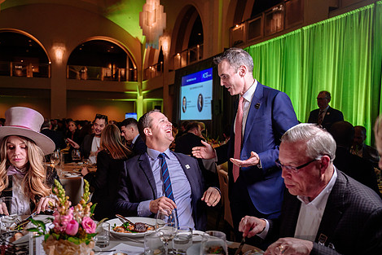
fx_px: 393
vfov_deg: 35.9
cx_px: 174
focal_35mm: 37
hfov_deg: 51.8
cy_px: 140
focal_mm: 28
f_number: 2.8
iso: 1000
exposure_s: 1/160
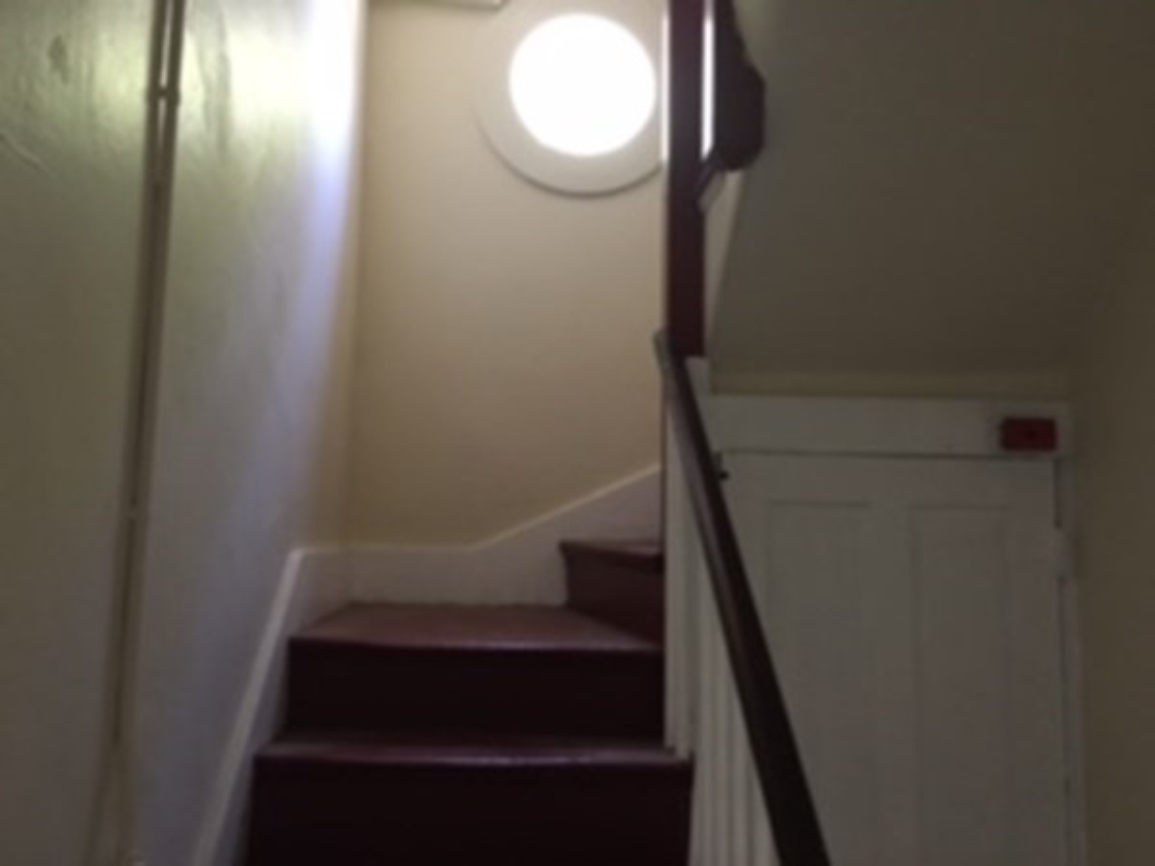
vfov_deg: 48.2
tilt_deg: +8.4
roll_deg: -0.8
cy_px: 433
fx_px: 968
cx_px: 578
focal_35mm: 29
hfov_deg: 61.7
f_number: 2.2
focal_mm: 4.15
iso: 200
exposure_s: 1/15
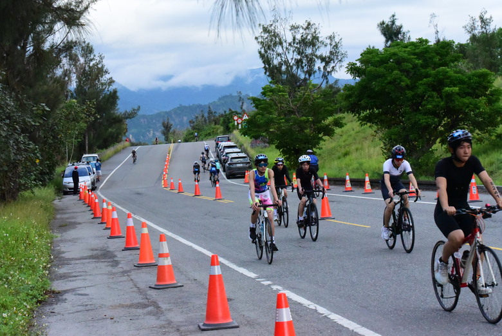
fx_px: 1284
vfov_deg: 14.9
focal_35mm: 92
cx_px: 251
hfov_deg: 22.1
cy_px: 168
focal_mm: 92
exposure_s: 1/3200
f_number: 14
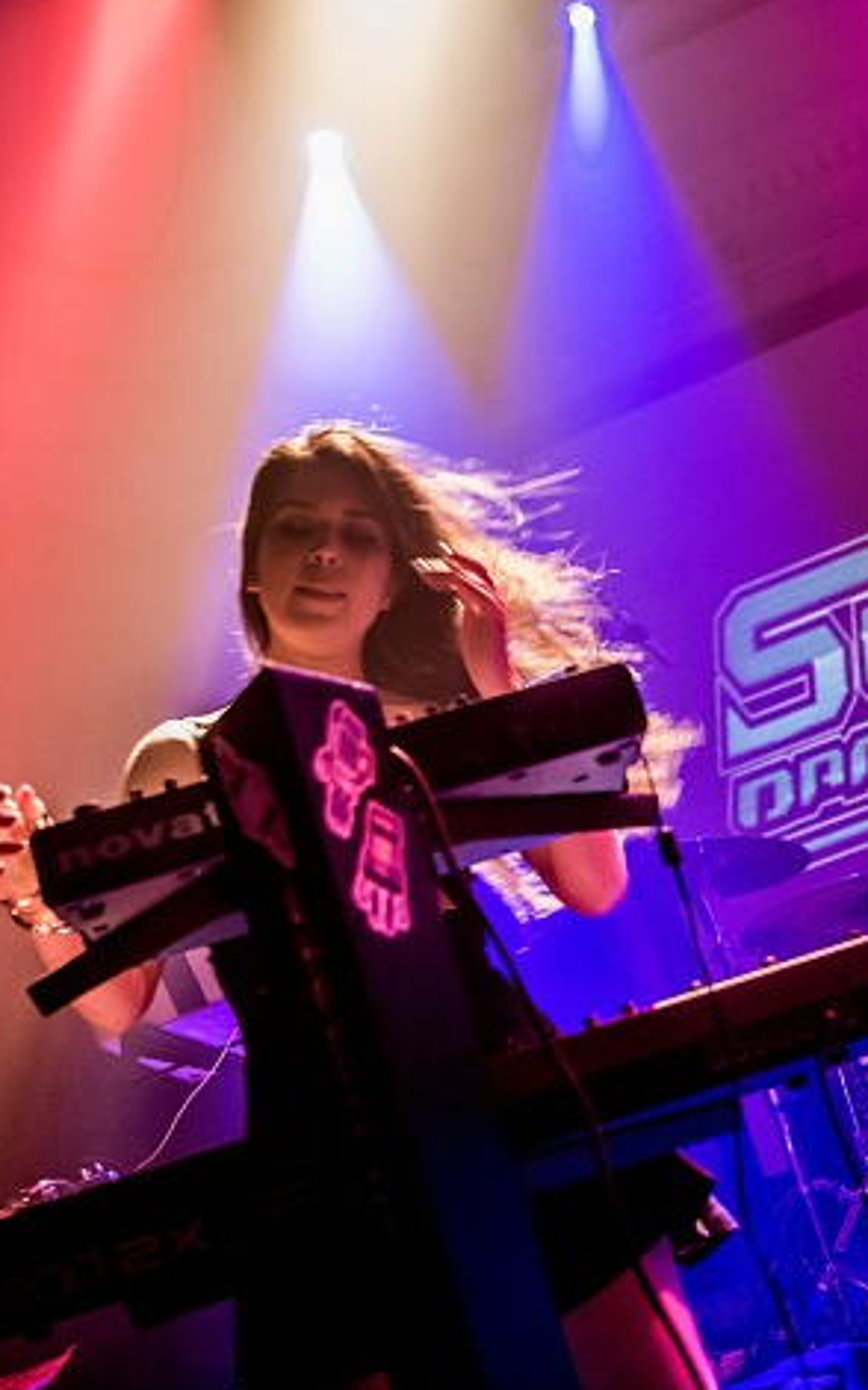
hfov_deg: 24.1
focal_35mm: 53
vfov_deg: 38.2
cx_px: 650
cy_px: 689
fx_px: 2008
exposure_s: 1/100
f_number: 2.8
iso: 3200
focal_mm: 34
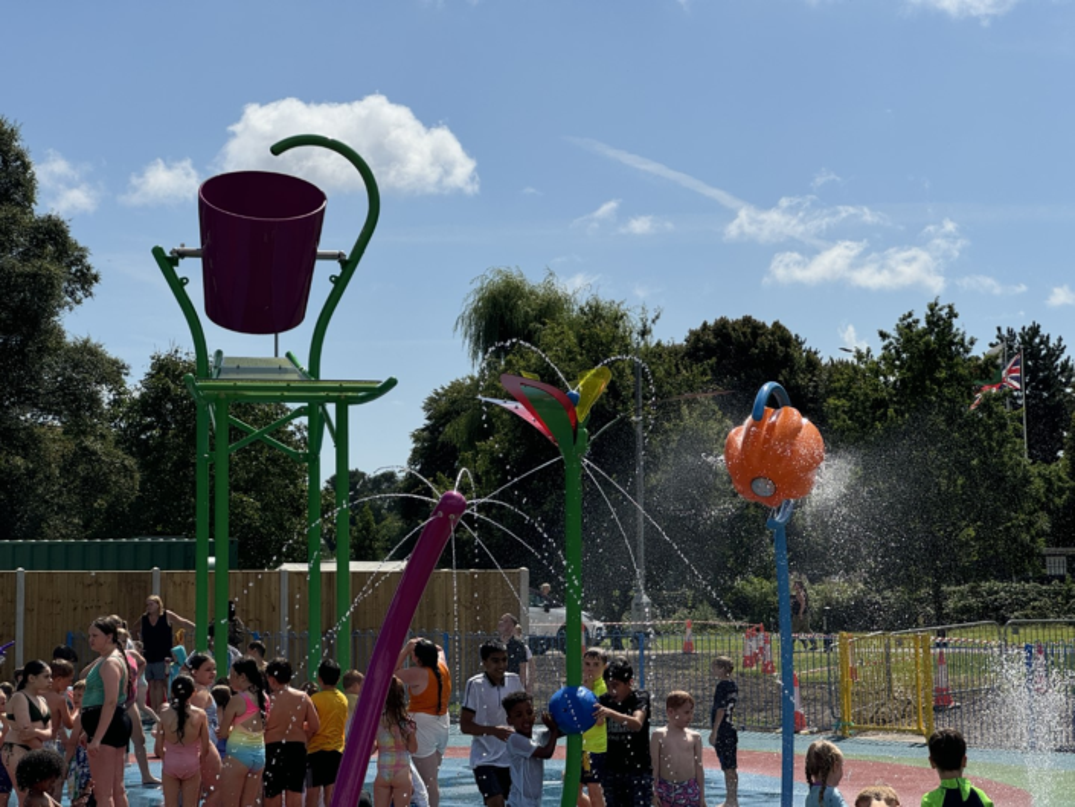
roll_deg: +0.2
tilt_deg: +4.6
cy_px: 404
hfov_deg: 25.3
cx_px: 538
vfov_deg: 19.1
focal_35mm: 77
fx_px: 2392
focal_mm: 9
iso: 25
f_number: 2.8
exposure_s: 1/1815
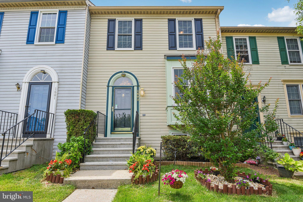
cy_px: 101
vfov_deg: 61.9
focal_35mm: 20
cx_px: 152
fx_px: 168
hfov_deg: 84.0
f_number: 8
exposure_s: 1/500
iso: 400
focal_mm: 20
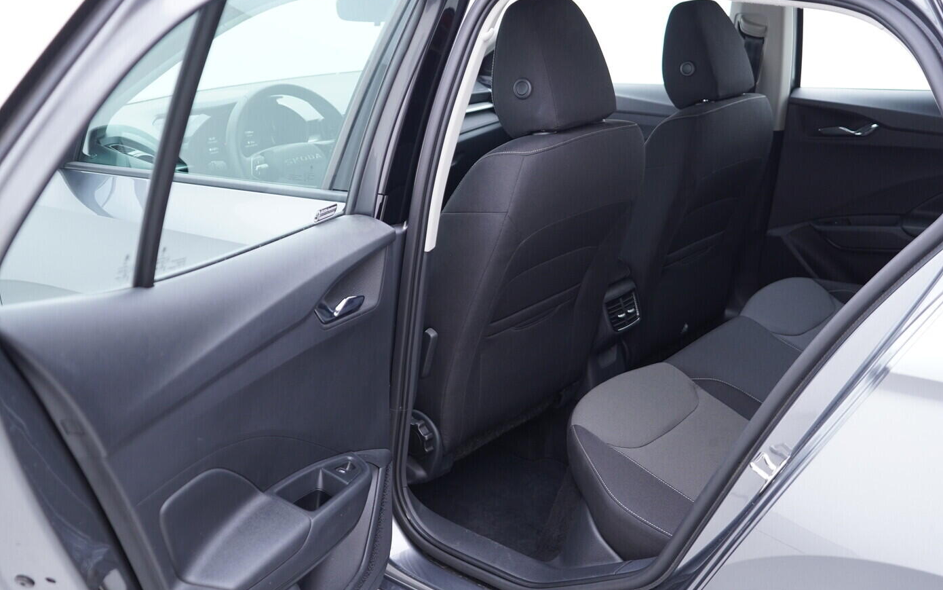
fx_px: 977
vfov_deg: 33.6
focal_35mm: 38
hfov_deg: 51.5
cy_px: 310
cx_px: 488
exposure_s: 1/40
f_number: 2.8
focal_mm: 24
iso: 320
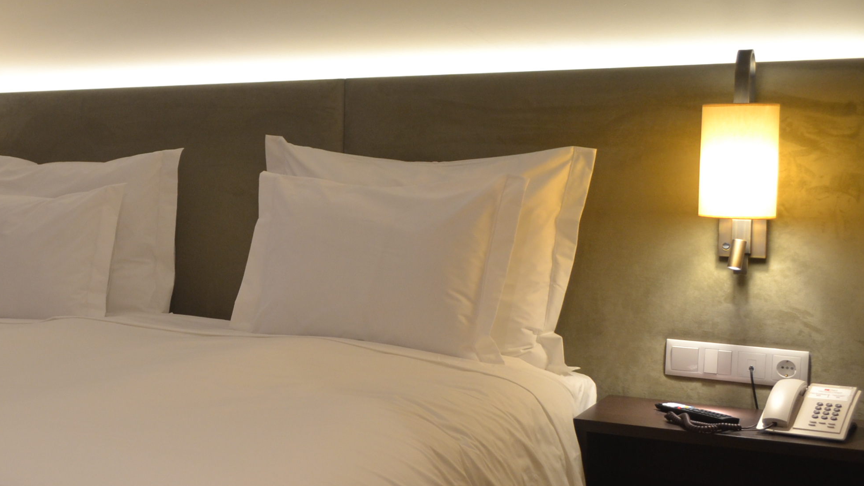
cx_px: 116
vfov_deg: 24.0
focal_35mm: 50
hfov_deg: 38.9
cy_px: 227
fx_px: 1146
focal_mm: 18
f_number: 3.5
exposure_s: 1/30
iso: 400
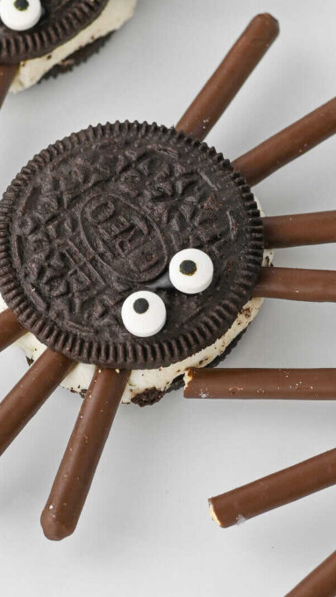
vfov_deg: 28.5
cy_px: 237
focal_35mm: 74
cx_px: 136
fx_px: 1171
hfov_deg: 16.3
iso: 250
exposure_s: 1/80
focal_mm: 50
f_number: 6.3
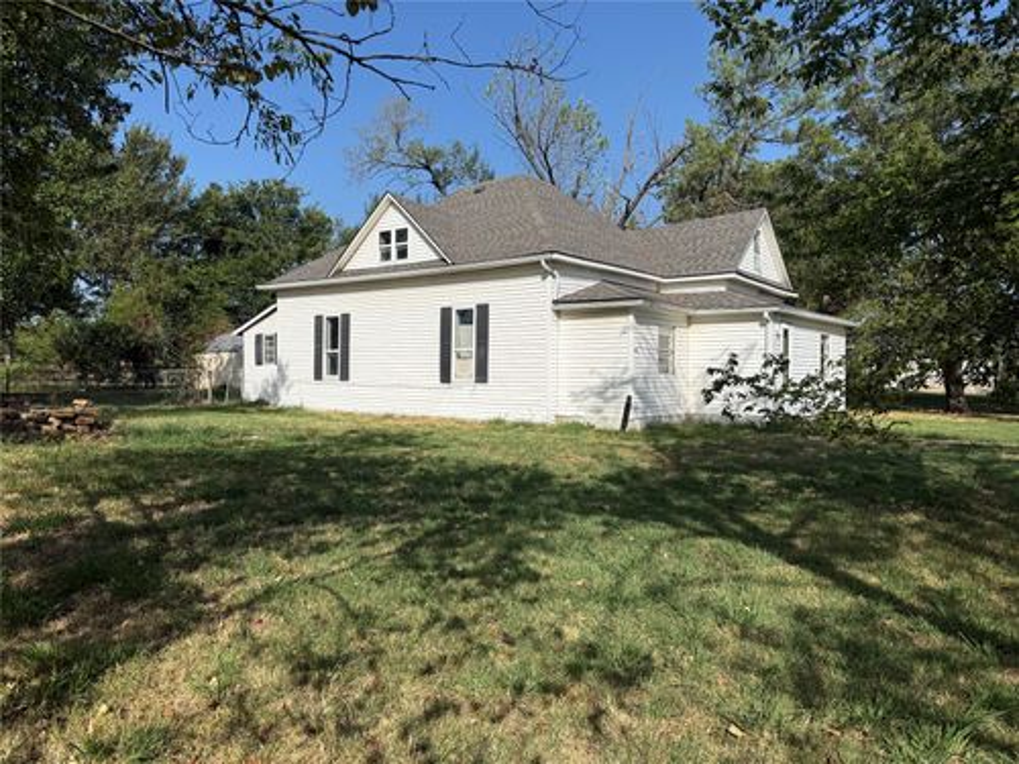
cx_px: 510
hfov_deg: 71.6
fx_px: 706
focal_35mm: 24
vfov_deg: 56.8
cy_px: 382
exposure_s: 1/6173
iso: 80
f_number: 1.78
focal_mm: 6.76
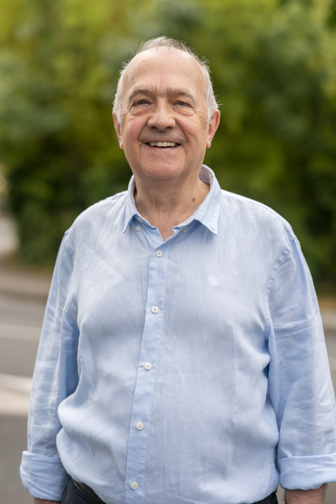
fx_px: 1190
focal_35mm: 85
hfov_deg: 16.1
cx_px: 168
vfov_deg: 23.9
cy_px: 252
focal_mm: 85
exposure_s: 1/1000
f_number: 2.8
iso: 200
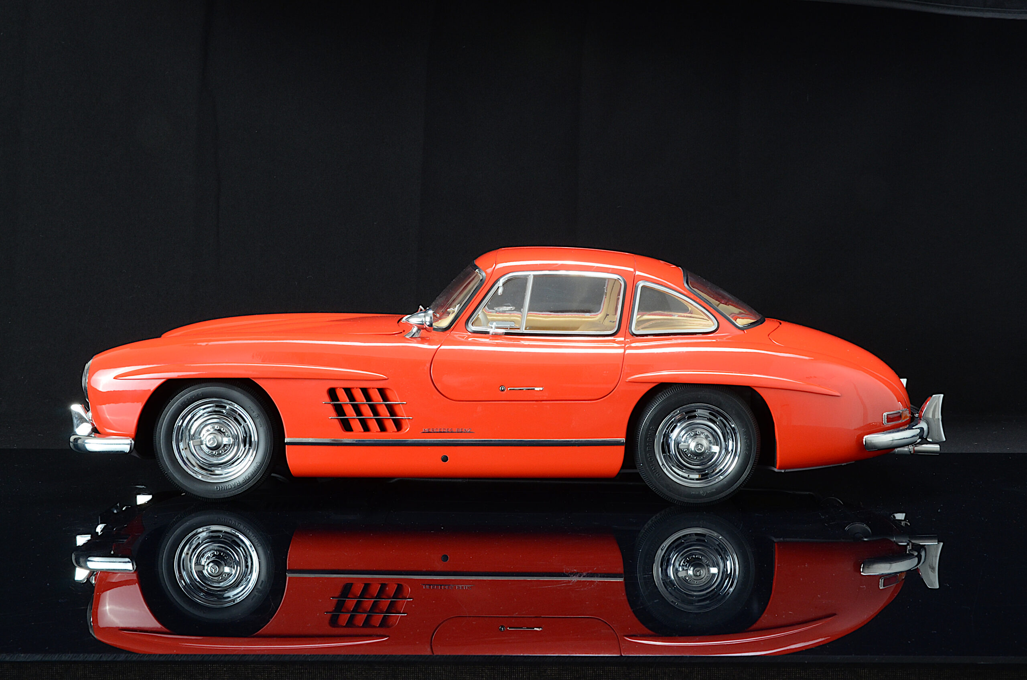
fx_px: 1452
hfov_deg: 39.0
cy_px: 340
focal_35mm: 51
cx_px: 514
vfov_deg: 26.4
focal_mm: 34
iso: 500
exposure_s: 1/4
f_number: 20
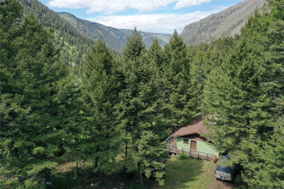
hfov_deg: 65.5
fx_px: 221
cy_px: 94
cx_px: 142
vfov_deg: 46.4
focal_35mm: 28
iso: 100
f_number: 5.6
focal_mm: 10.26
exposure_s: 1/320
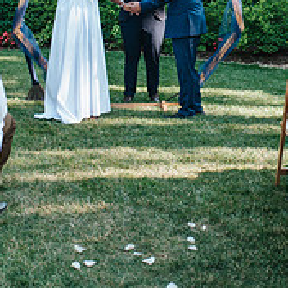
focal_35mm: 101
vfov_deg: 16.9
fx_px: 951
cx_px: 149
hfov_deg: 17.2
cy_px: 6
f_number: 3.2
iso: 400
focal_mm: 35
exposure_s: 1/640
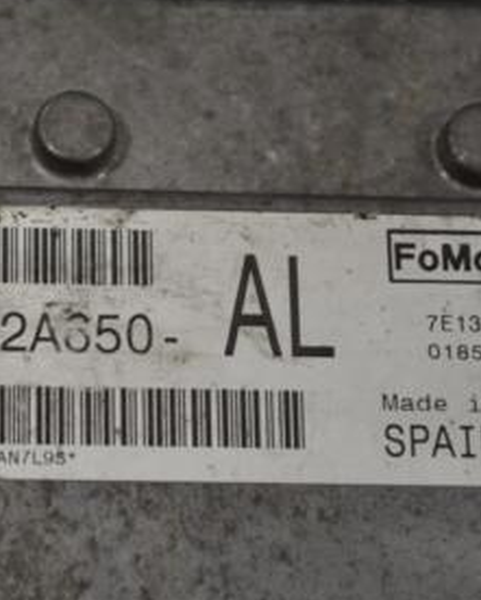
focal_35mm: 168
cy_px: 280
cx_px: 54
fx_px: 2988
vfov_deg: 11.5
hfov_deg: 9.2
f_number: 5.6
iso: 100
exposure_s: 1/50
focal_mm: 55
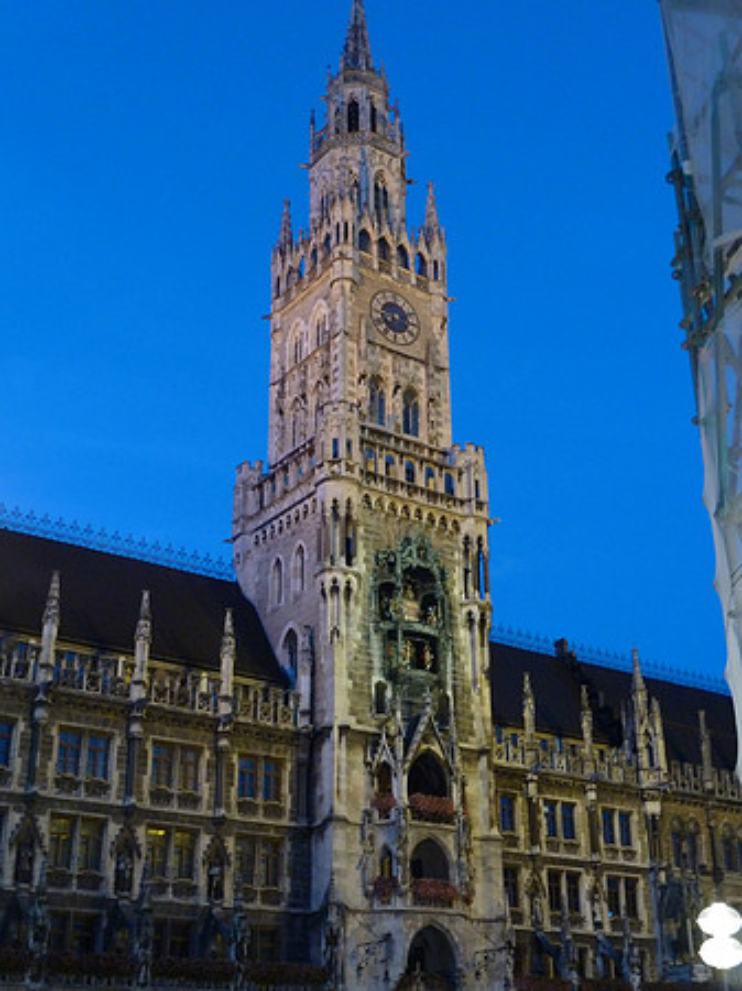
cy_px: 496
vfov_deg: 43.0
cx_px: 371
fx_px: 1259
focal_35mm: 44
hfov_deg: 32.8
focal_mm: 7.3
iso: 400
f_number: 3.7
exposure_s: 1/4
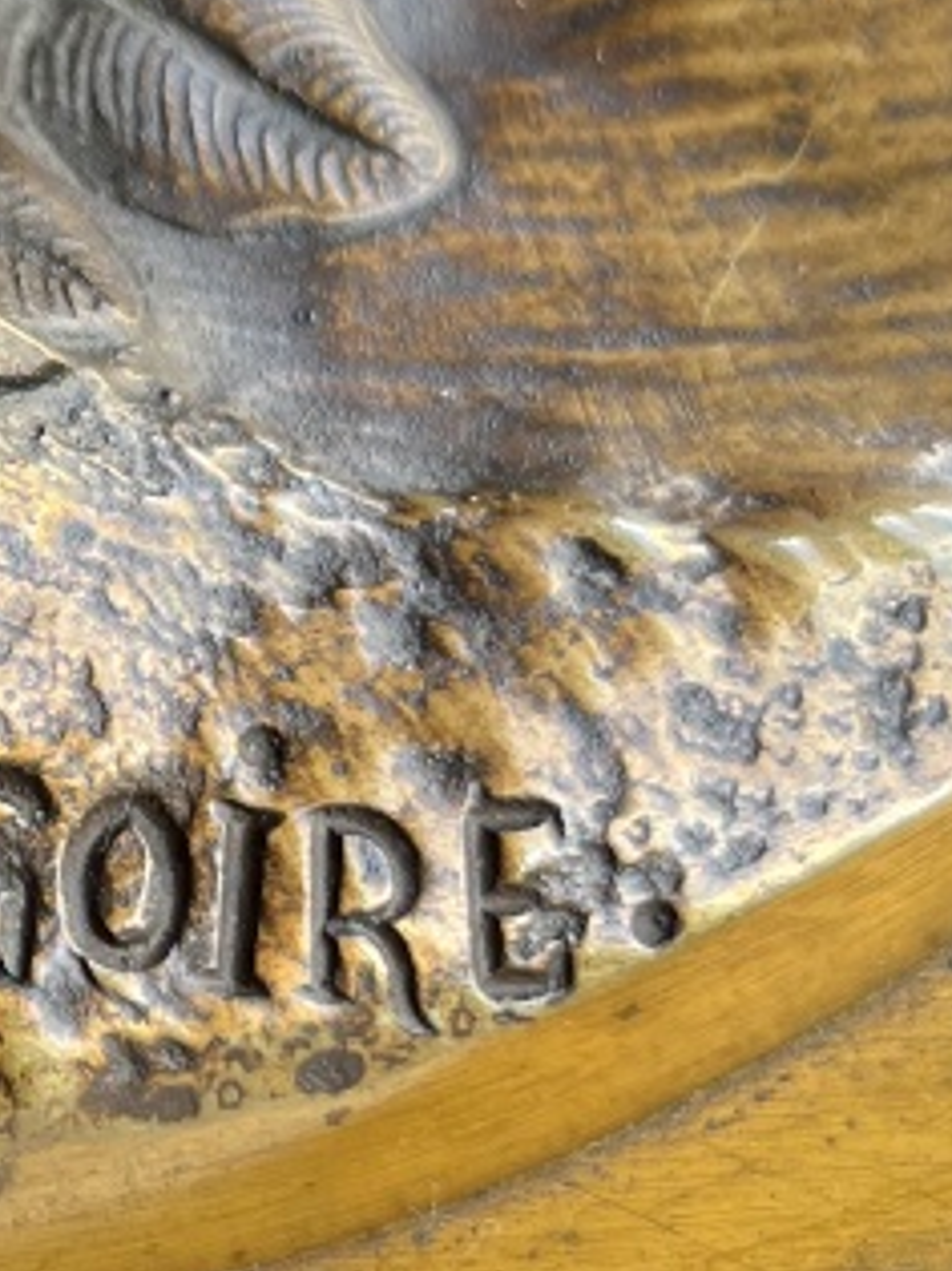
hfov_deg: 14.6
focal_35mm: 99
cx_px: -61
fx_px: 3633
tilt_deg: -49.7
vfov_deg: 19.7
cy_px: 359
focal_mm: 5.1
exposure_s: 1/122
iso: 64
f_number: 1.6
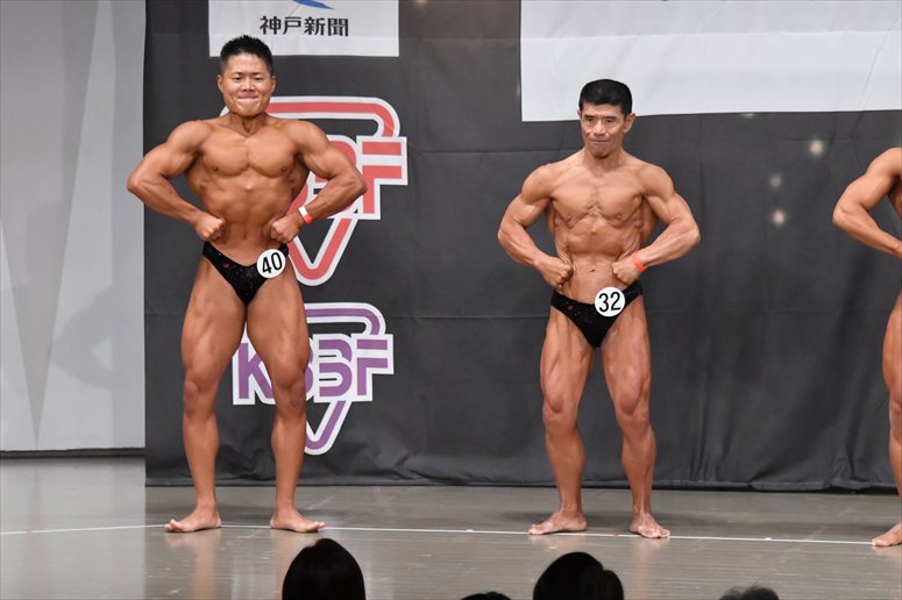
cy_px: 300
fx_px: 5635
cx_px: 451
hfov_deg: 9.2
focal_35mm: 225
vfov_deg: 6.1
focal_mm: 150
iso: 6400
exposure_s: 1/400
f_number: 5.6
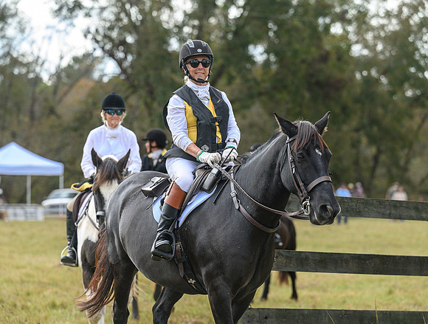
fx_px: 1796
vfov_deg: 10.3
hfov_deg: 13.6
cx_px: 207
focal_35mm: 145
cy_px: 180
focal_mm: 120
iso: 640
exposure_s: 1/1000
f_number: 3.5
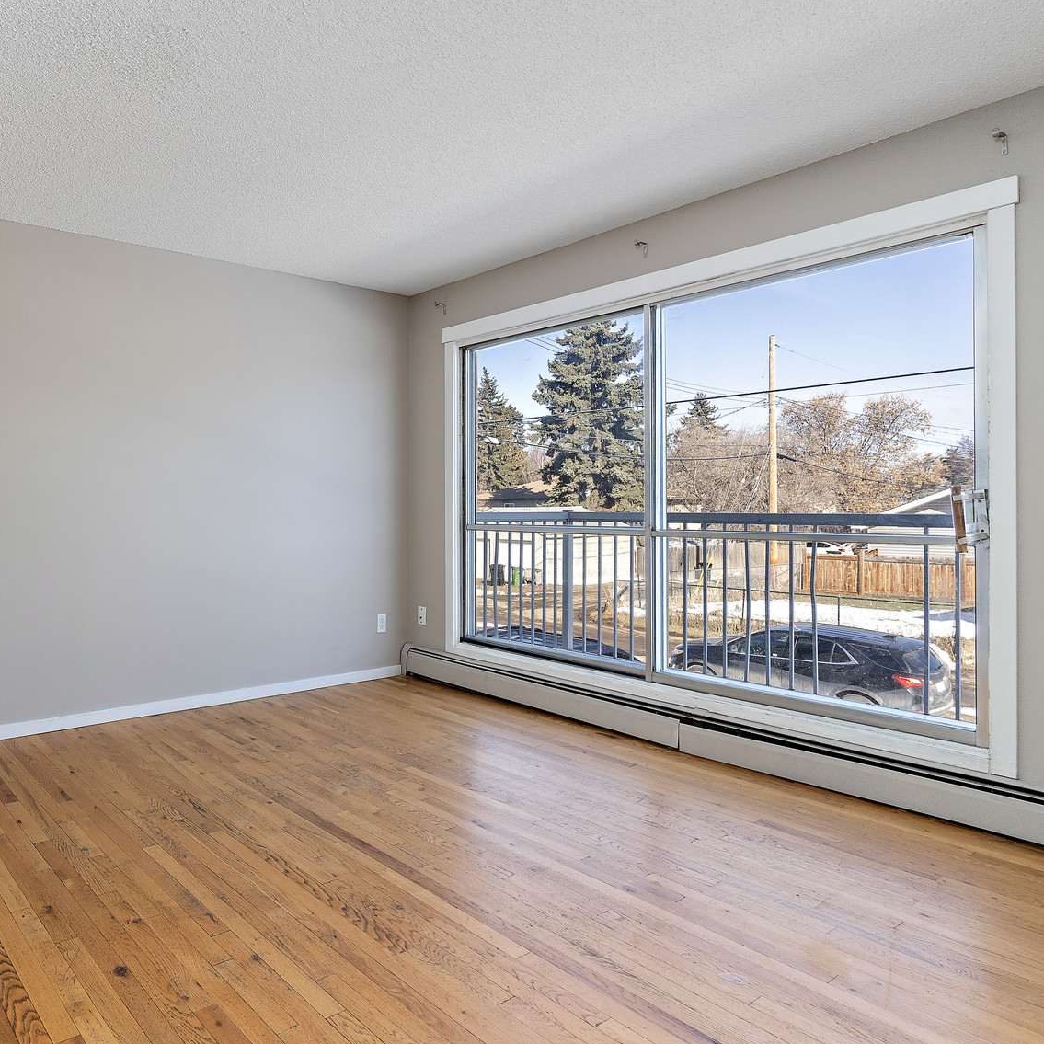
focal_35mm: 22
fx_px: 751
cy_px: 519
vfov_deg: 69.6
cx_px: 258
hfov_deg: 65.3
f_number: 8
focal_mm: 17
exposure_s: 1/80
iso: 640
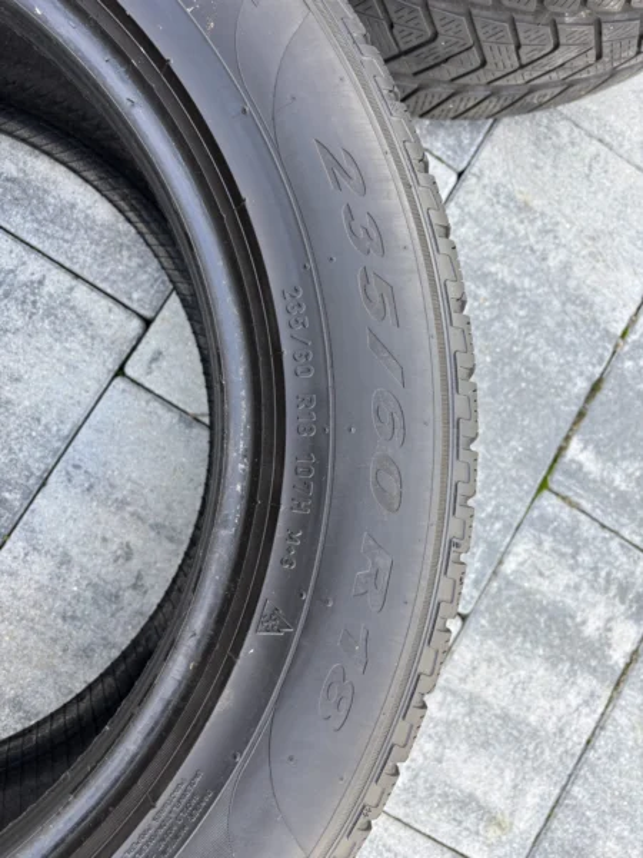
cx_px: 322
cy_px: 429
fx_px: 644
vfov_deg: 67.3
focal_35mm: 26
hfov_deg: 53.1
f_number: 1.6
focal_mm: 5.96
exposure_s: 1/196
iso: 40
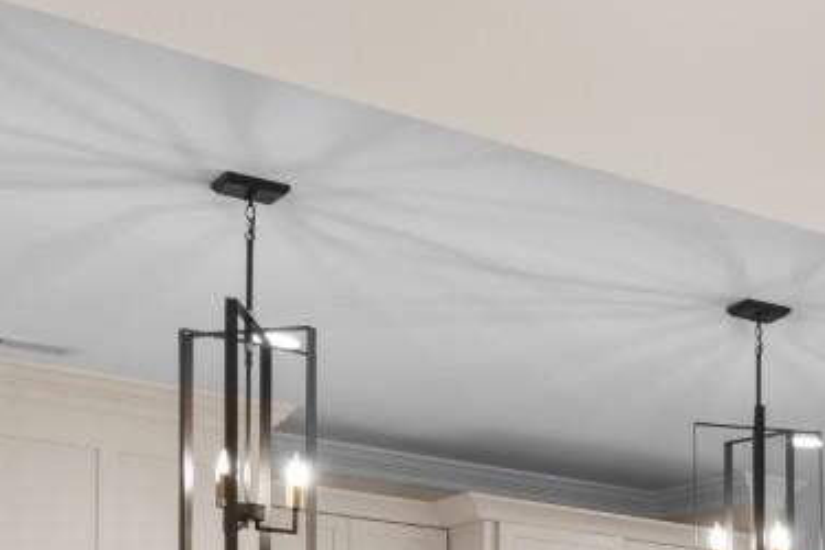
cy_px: 847
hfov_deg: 19.1
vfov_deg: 15.3
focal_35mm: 82
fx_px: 1879
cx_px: 1463
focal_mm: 13
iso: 100
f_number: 5
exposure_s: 1/6
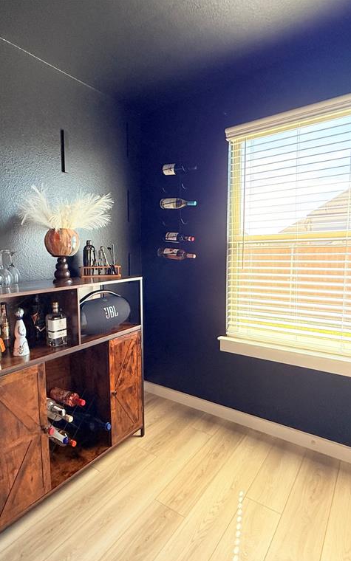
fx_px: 306
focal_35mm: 20
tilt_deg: -5.9
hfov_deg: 59.2
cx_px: 142
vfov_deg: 85.1
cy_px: 281
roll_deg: +0.8
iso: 200
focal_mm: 2.22
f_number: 2.2
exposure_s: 1/120
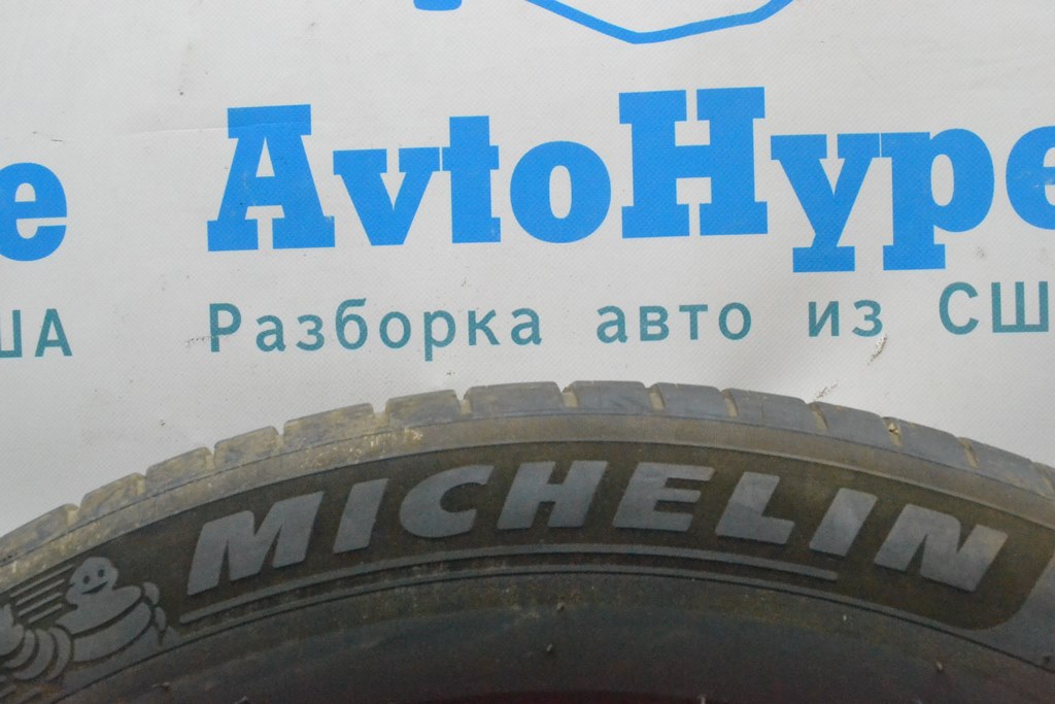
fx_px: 1055
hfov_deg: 53.1
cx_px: 528
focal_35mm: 36
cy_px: 352
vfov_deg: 36.9
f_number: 13
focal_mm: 24
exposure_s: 1/100
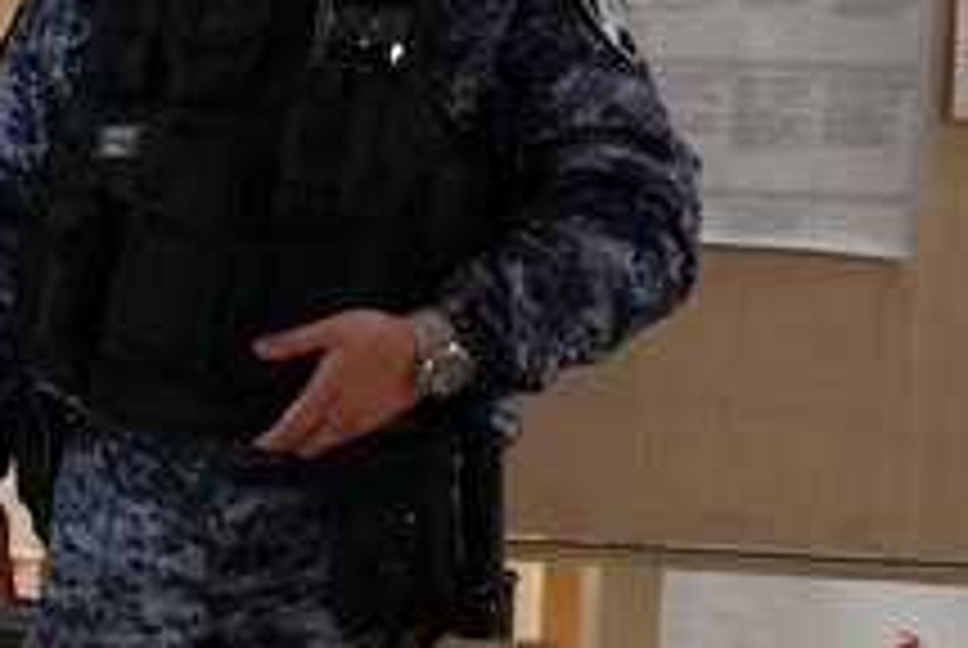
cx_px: -491
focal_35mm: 94
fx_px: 2531
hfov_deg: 19.0
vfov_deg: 14.6
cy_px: 333
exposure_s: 1/60
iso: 2500
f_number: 4
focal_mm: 18
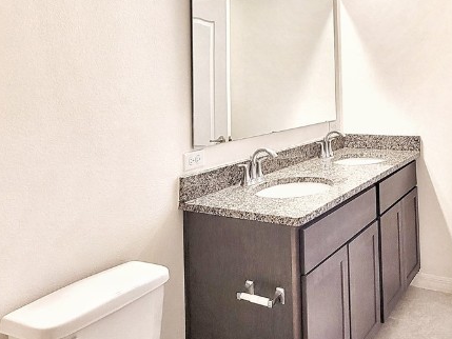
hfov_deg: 56.1
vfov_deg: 44.7
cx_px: 327
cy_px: 111
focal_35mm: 31
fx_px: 405
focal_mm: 2.2
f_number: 2.2
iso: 200
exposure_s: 1/60
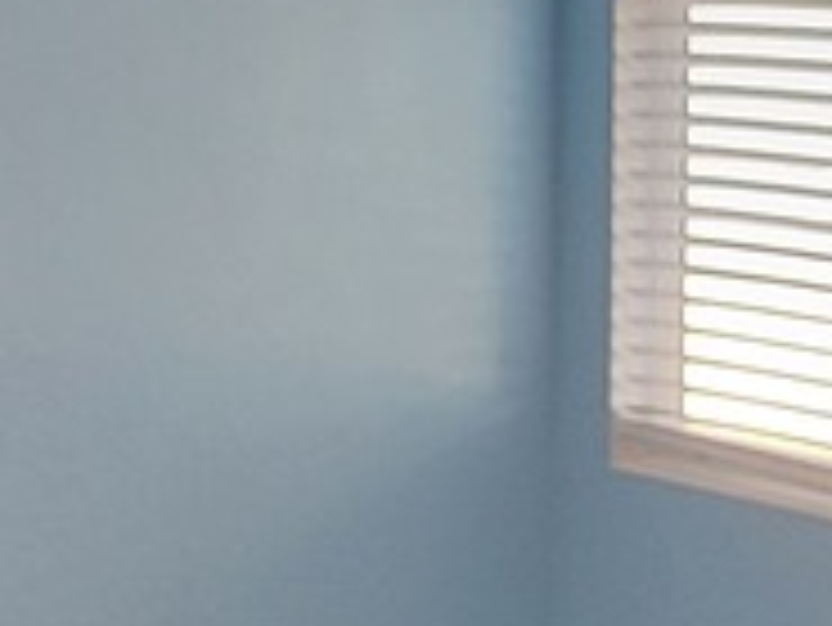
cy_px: 131
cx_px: 360
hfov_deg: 19.4
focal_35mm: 101
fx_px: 2429
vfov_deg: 14.6
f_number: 2.2
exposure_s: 1/60
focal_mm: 2.2
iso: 320
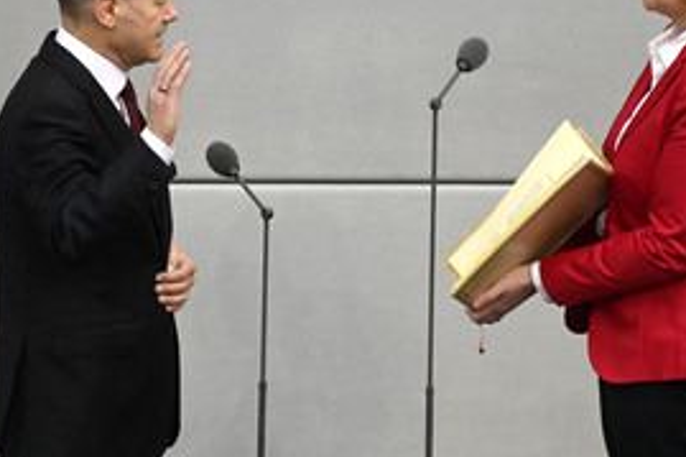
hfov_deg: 2.5
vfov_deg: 1.6
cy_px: 207
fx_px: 15939
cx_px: 381
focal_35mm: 837
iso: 8000
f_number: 5.6
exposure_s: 1/200
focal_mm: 500
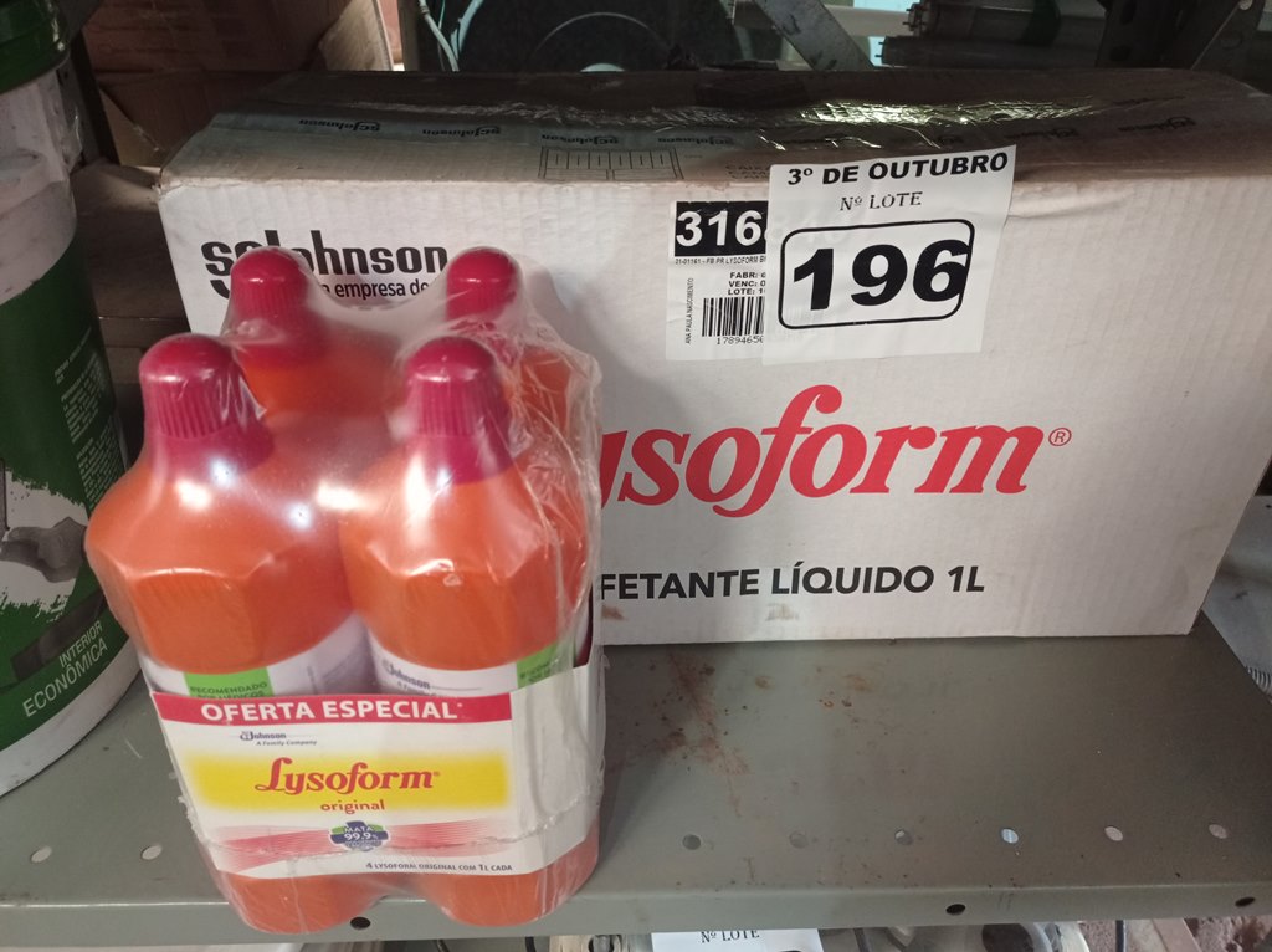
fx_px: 1028
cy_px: 476
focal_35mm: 28
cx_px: 636
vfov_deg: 49.7
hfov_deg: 63.5
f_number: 1.79
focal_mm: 4.7
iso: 689
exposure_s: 1/24
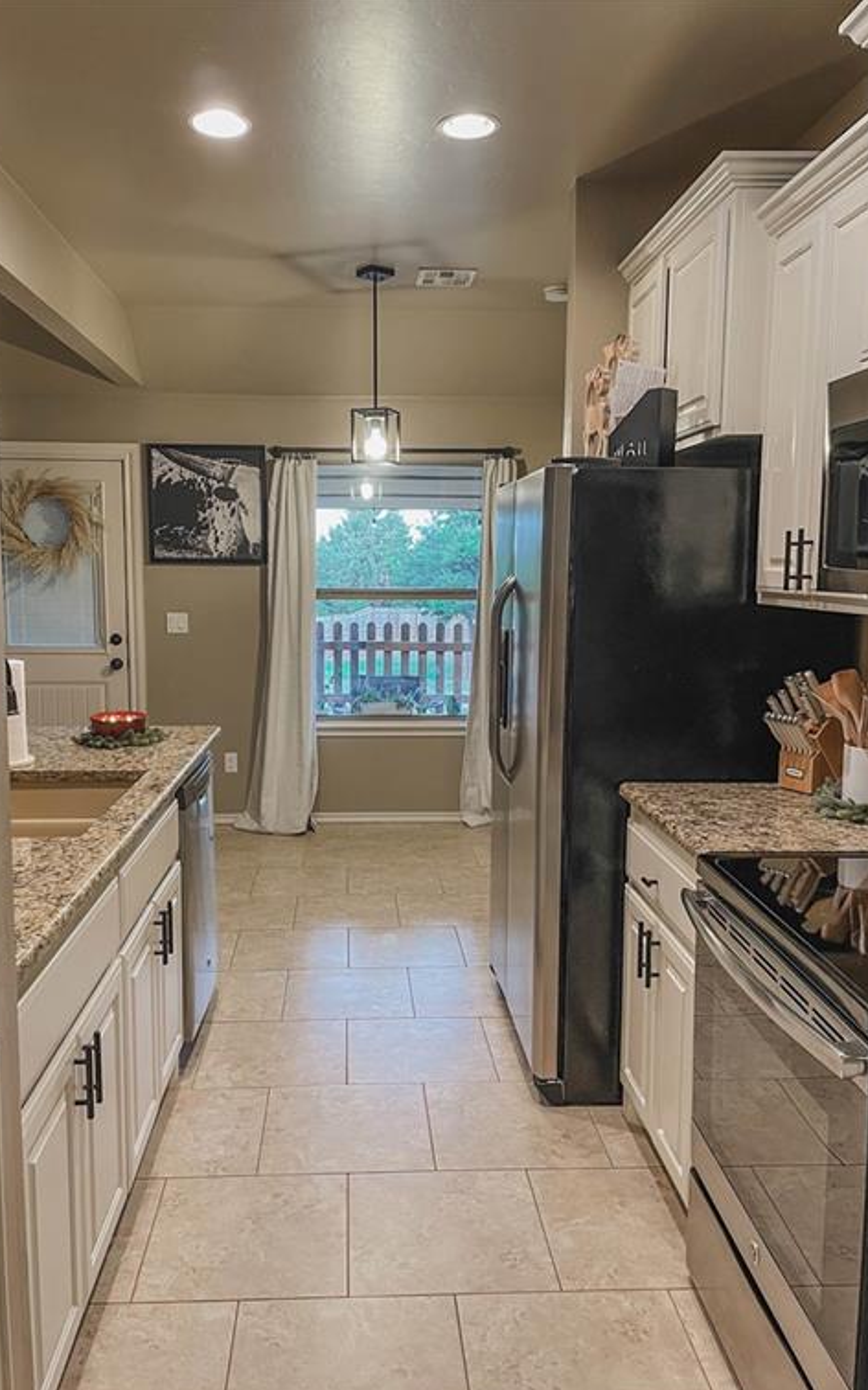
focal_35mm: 28
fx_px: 1061
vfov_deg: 66.5
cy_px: 702
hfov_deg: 44.4
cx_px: 384
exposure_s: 1/60
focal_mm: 4.2
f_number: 1.6
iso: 160
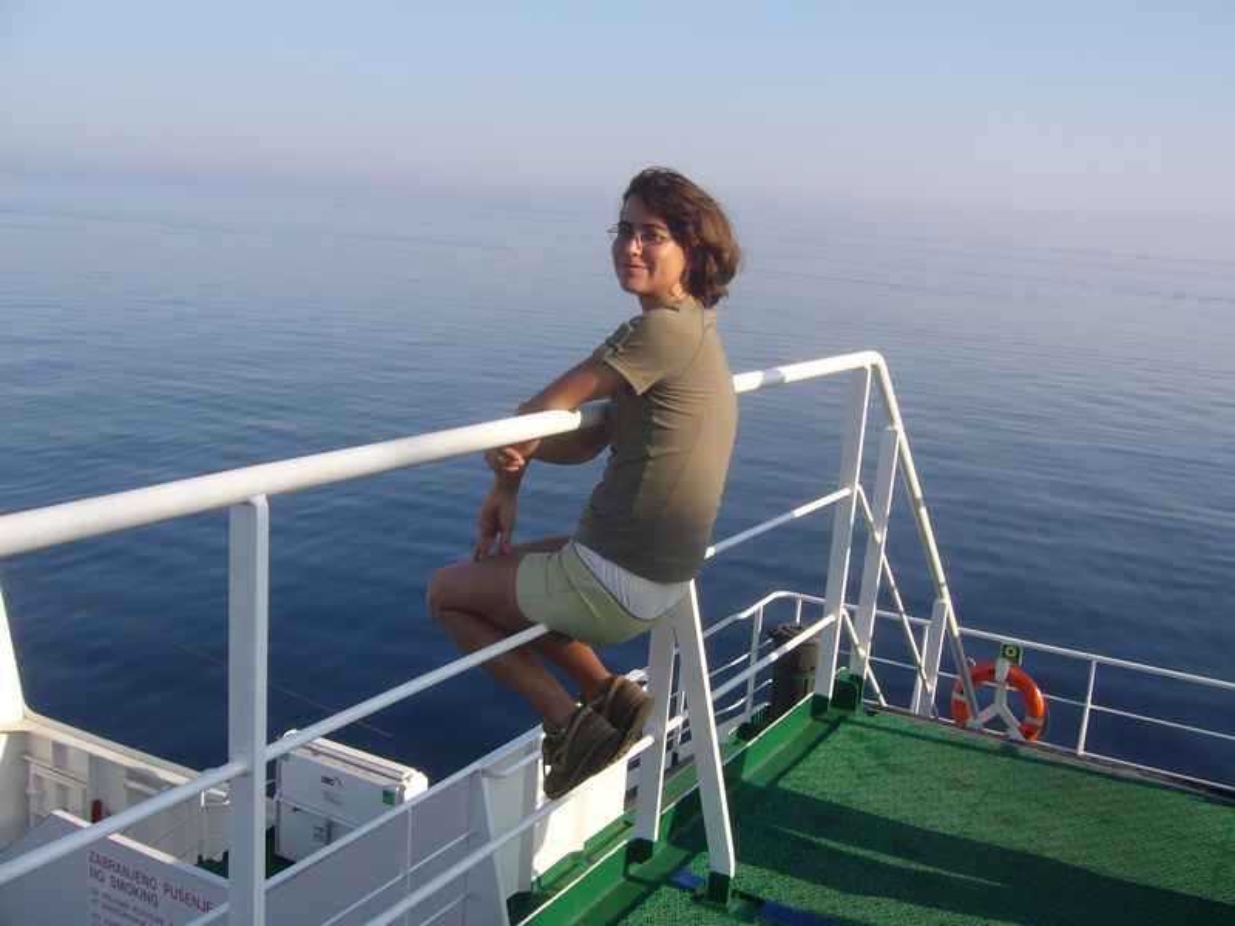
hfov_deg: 52.6
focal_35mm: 35
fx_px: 1249
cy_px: 463
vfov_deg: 40.7
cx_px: 618
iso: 80
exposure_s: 1/320
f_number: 5.6
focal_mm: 5.8
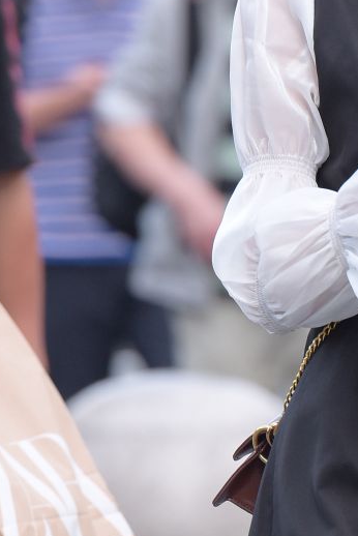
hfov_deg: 1.5
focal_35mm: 914
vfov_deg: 2.3
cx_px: 516
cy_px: 616
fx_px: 13615
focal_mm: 195
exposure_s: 1/800
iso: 640
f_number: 4
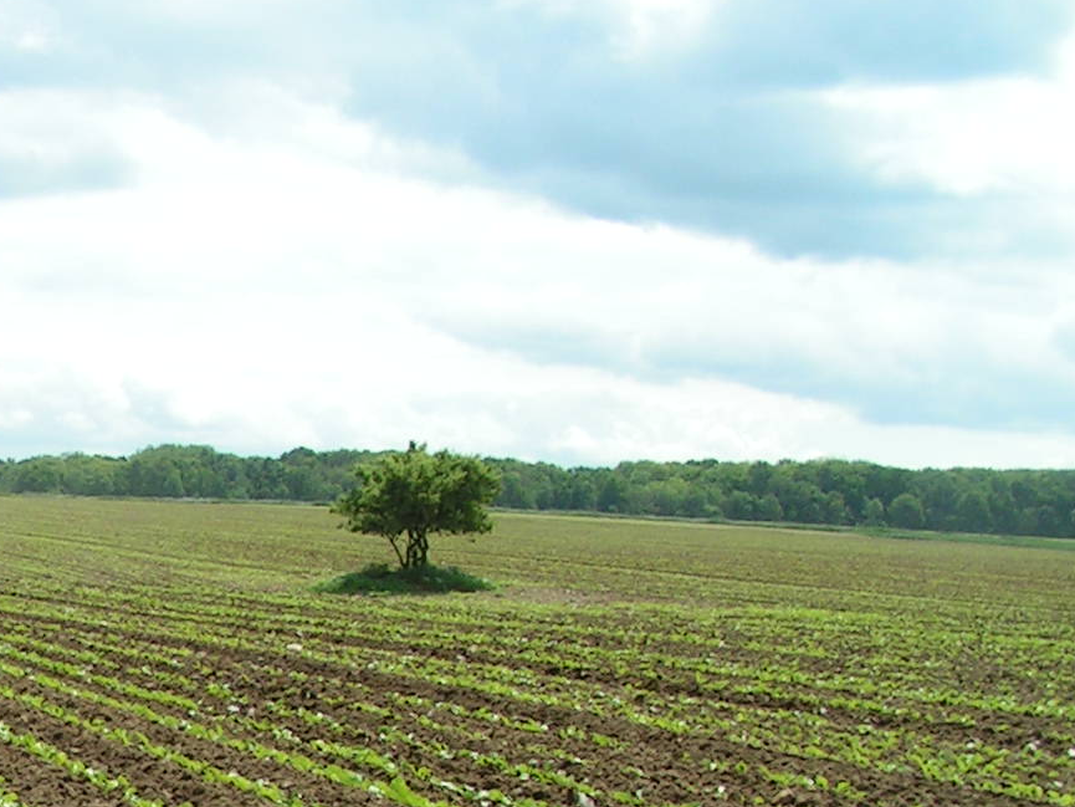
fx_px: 2795
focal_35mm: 90
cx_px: -175
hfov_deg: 20.5
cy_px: 899
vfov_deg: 15.9
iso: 50
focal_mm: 5.8
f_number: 5.6
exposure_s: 1/500
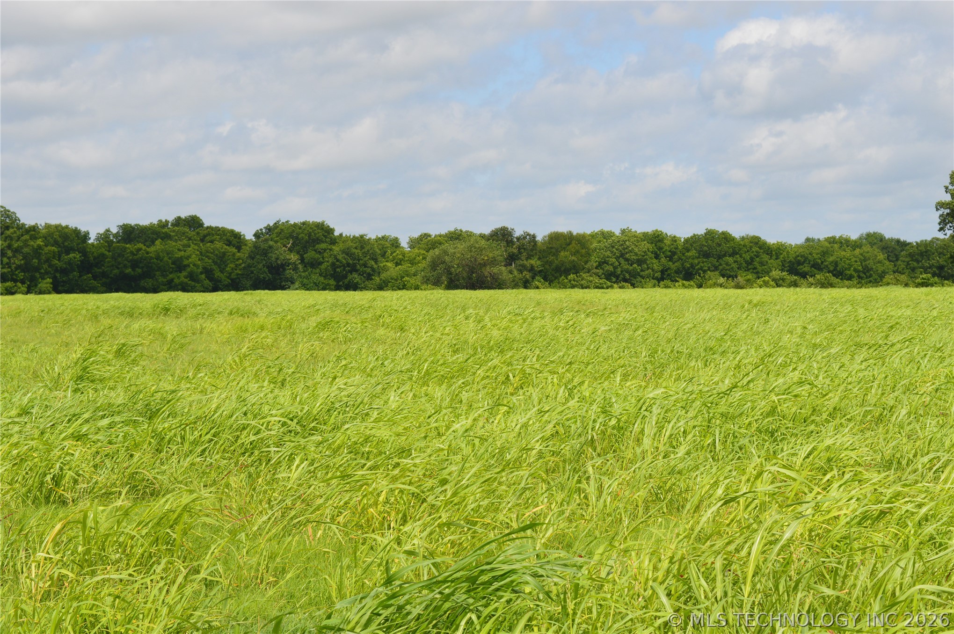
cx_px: 477
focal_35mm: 82
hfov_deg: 24.6
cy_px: 317
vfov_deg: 16.5
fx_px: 2184
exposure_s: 1/500
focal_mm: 55
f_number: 11
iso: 280
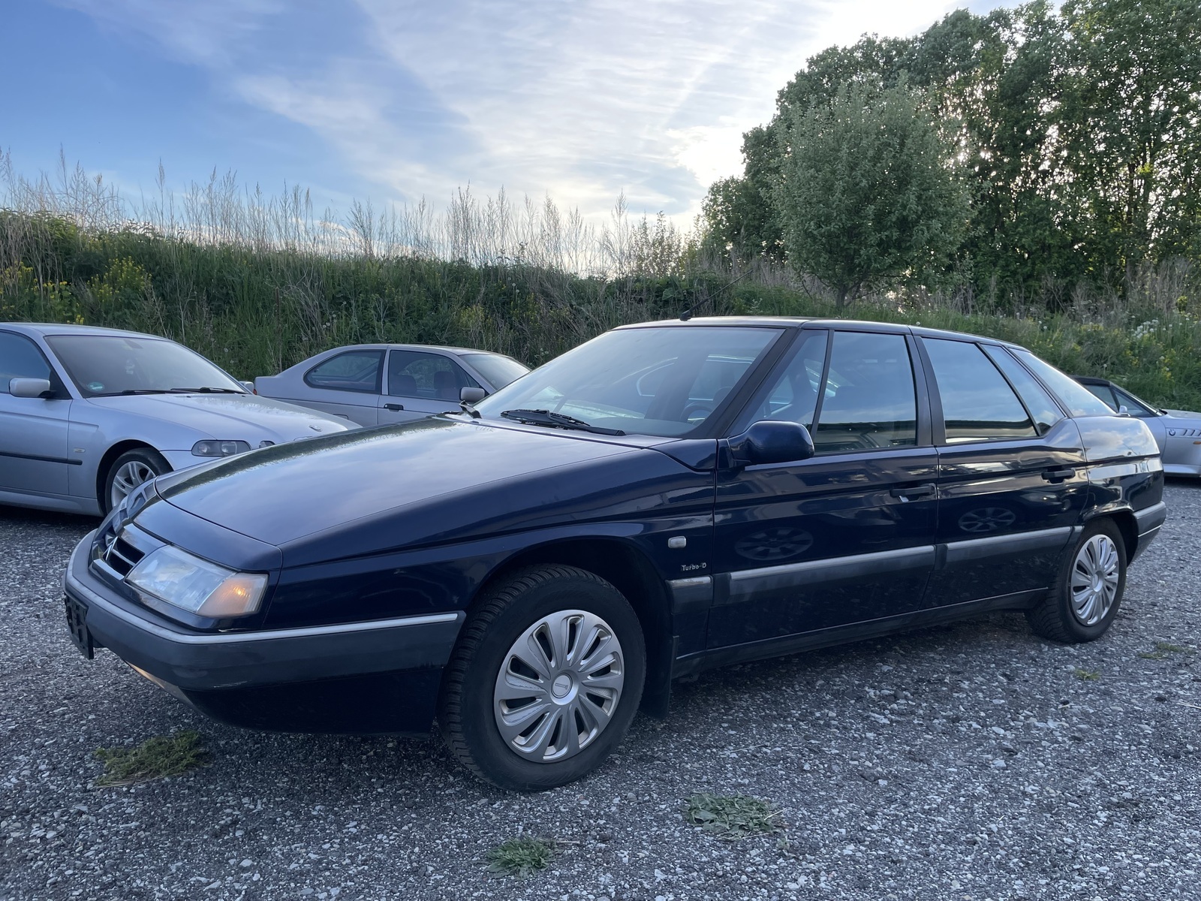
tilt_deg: -6.8
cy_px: 450
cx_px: 600
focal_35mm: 26
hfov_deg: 67.3
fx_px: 902
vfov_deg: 53.1
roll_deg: -3.7
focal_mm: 4.2
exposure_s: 1/1043
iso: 32
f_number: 1.6
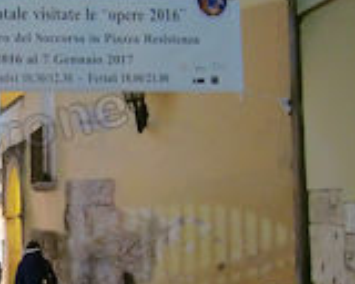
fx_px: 872
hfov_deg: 21.7
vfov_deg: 18.5
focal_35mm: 83
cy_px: 146
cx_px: -44
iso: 400
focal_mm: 6.1
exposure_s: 1/15
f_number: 3.6
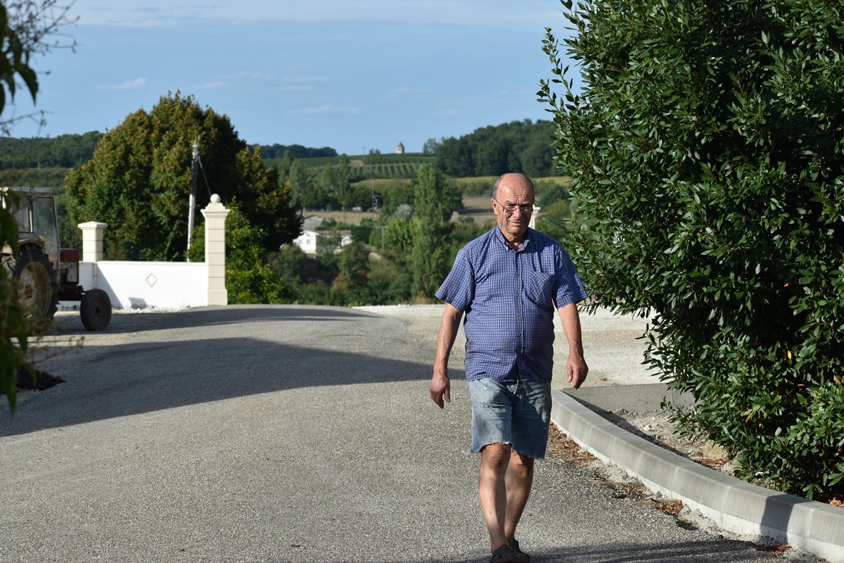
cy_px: 282
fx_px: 2461
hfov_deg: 19.5
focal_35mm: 105
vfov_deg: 13.0
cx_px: 422
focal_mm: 70
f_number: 8
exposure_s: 1/320
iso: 100
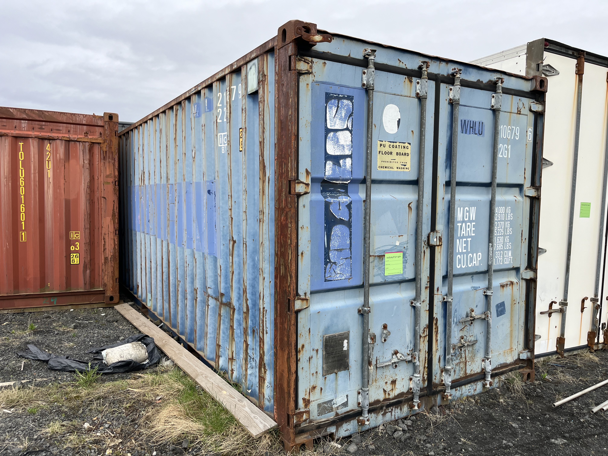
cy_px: 228
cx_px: 304
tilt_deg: -4.4
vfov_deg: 53.1
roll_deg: -1.3
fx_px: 457
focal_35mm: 26
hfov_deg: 67.3
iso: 50
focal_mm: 5.1
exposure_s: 1/611
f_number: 1.6
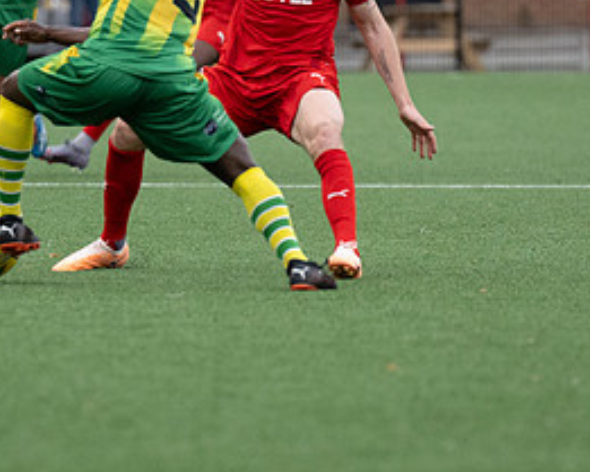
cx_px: 259
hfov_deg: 2.9
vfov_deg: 2.3
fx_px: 11739
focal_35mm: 672
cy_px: 133
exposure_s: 1/2000
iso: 2000
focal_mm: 185
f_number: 2.8
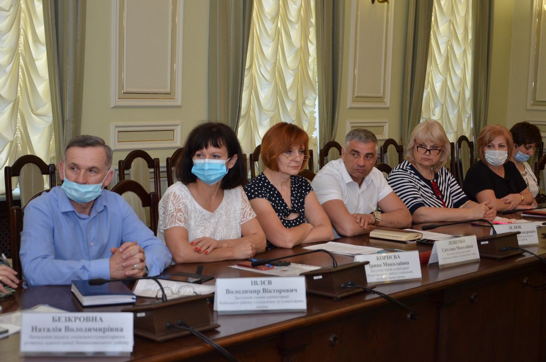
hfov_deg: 35.1
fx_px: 863
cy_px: 181
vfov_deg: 23.7
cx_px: 273
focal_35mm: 57
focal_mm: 38
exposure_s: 1/250
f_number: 4.5
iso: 800
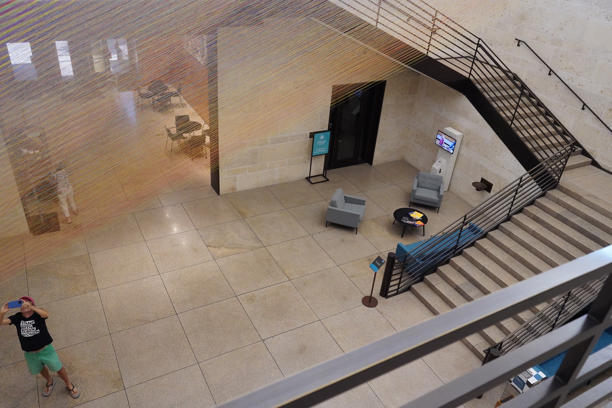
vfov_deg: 46.4
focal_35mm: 28
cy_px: 204
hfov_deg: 65.5
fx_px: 476
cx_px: 306
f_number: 9
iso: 8000
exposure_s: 1/100
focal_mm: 28
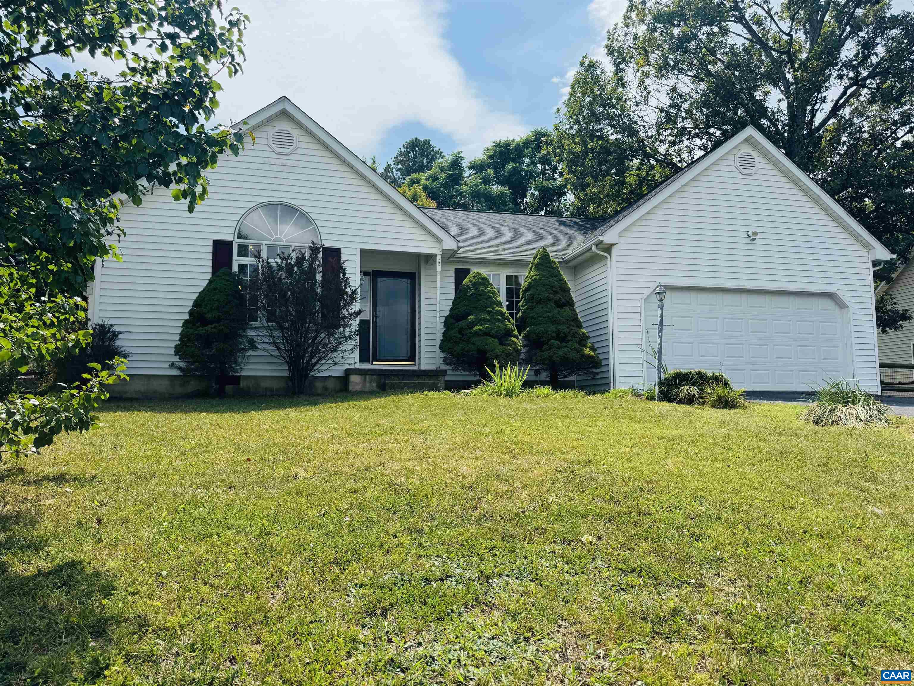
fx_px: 634
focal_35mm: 24
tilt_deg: +5.7
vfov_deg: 56.8
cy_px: 343
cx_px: 457
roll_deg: +1.4
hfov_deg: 71.6
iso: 80
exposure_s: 1/4049
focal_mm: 6.76
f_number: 1.78
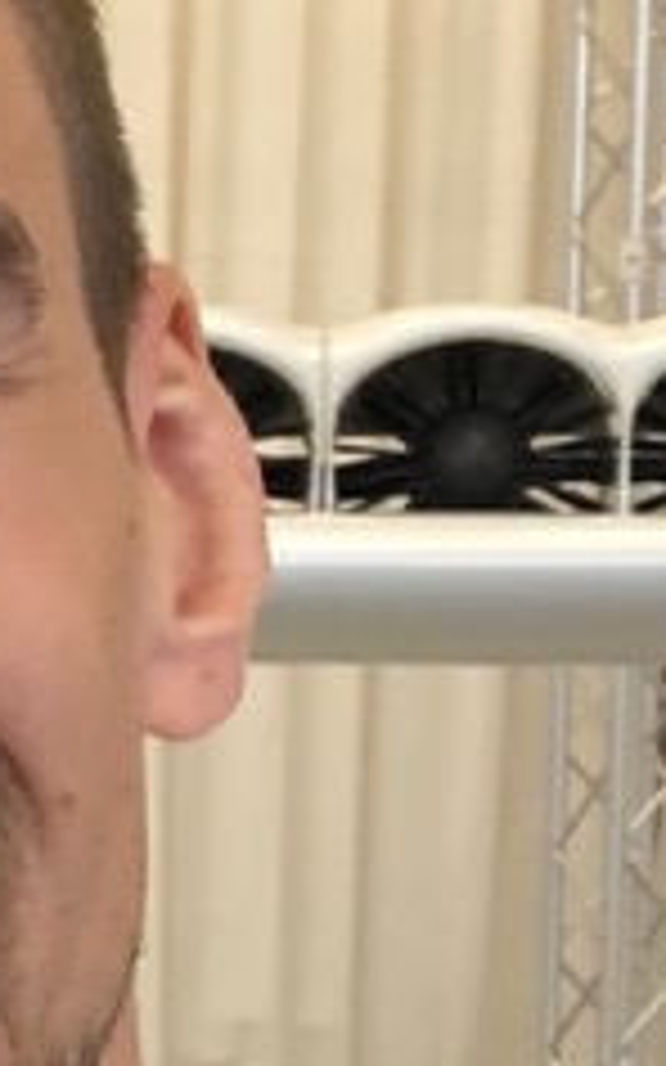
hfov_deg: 6.0
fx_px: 5812
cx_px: -1503
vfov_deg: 10.5
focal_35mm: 200
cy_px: 828
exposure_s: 1/40
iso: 20
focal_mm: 4
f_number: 1.8
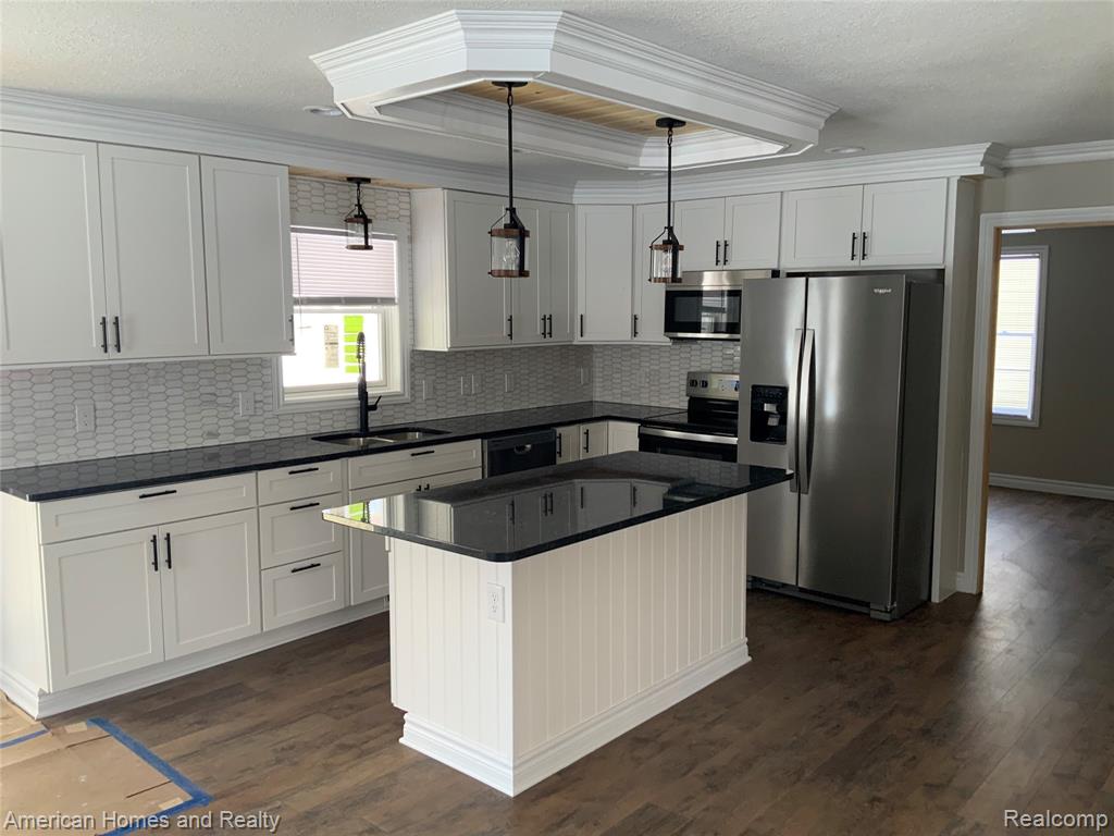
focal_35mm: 29
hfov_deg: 61.7
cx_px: 557
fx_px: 933
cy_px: 418
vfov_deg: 48.2
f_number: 1.8
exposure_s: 1/120
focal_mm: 3
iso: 64
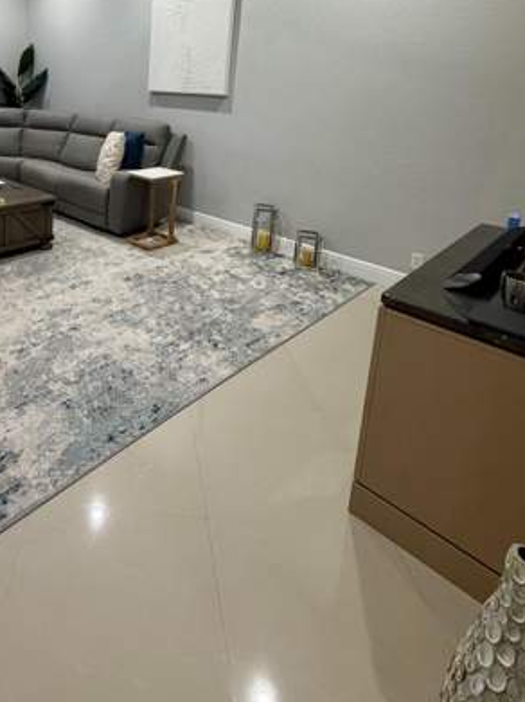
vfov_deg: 68.3
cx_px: 110
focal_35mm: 23
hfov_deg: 55.0
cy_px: 160
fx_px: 466
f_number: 2.2
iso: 320
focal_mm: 2.22
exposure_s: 1/60
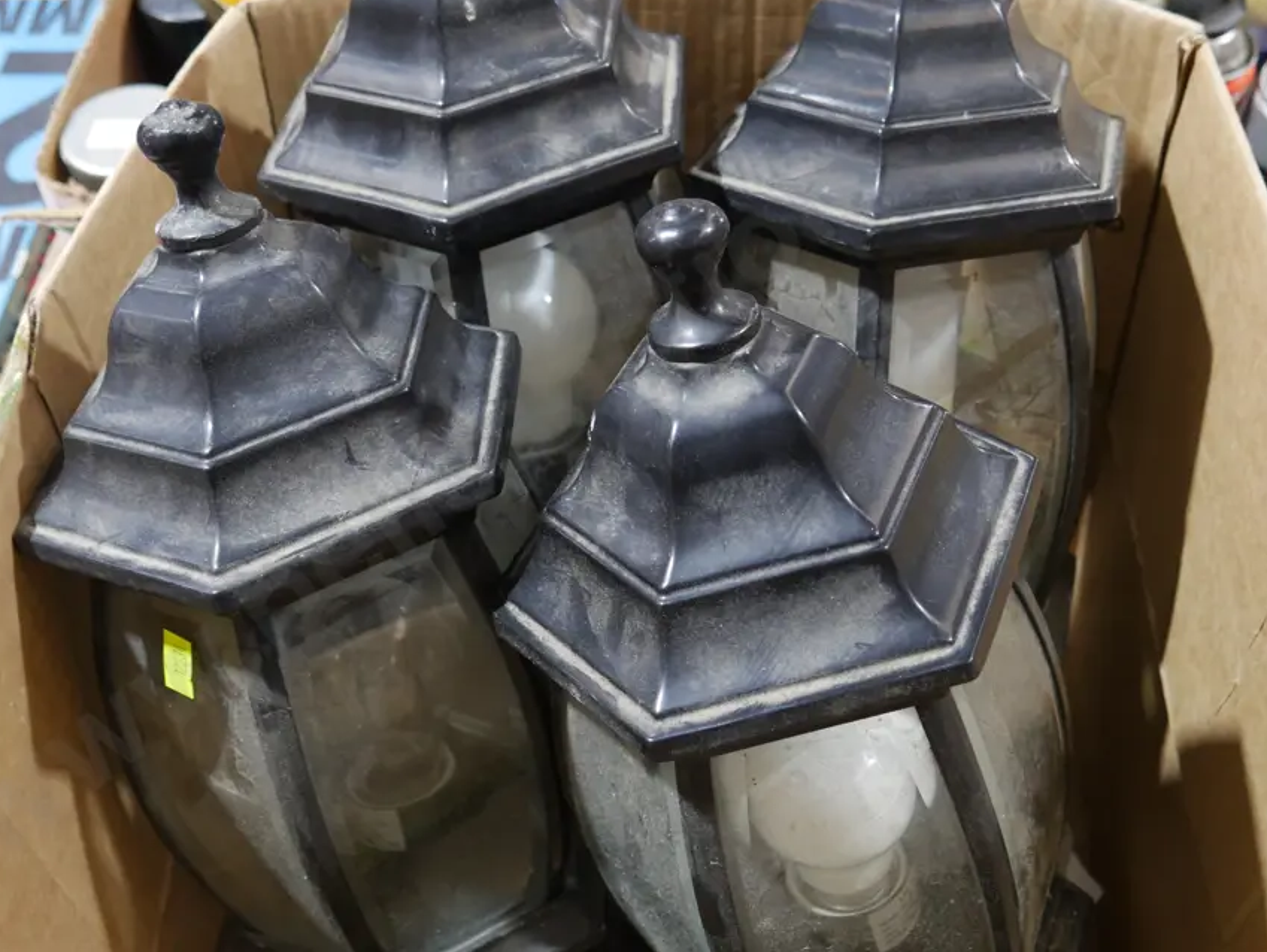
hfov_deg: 45.7
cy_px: 380
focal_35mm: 41
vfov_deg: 35.1
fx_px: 1502
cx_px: 585
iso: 1000
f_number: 4
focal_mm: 17
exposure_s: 1/60
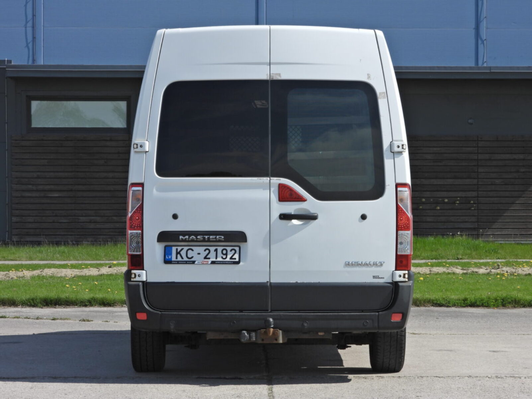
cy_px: 200
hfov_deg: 15.8
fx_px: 1921
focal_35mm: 125
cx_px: 266
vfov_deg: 11.9
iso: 100
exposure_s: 1/400
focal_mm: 22.5
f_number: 6.3
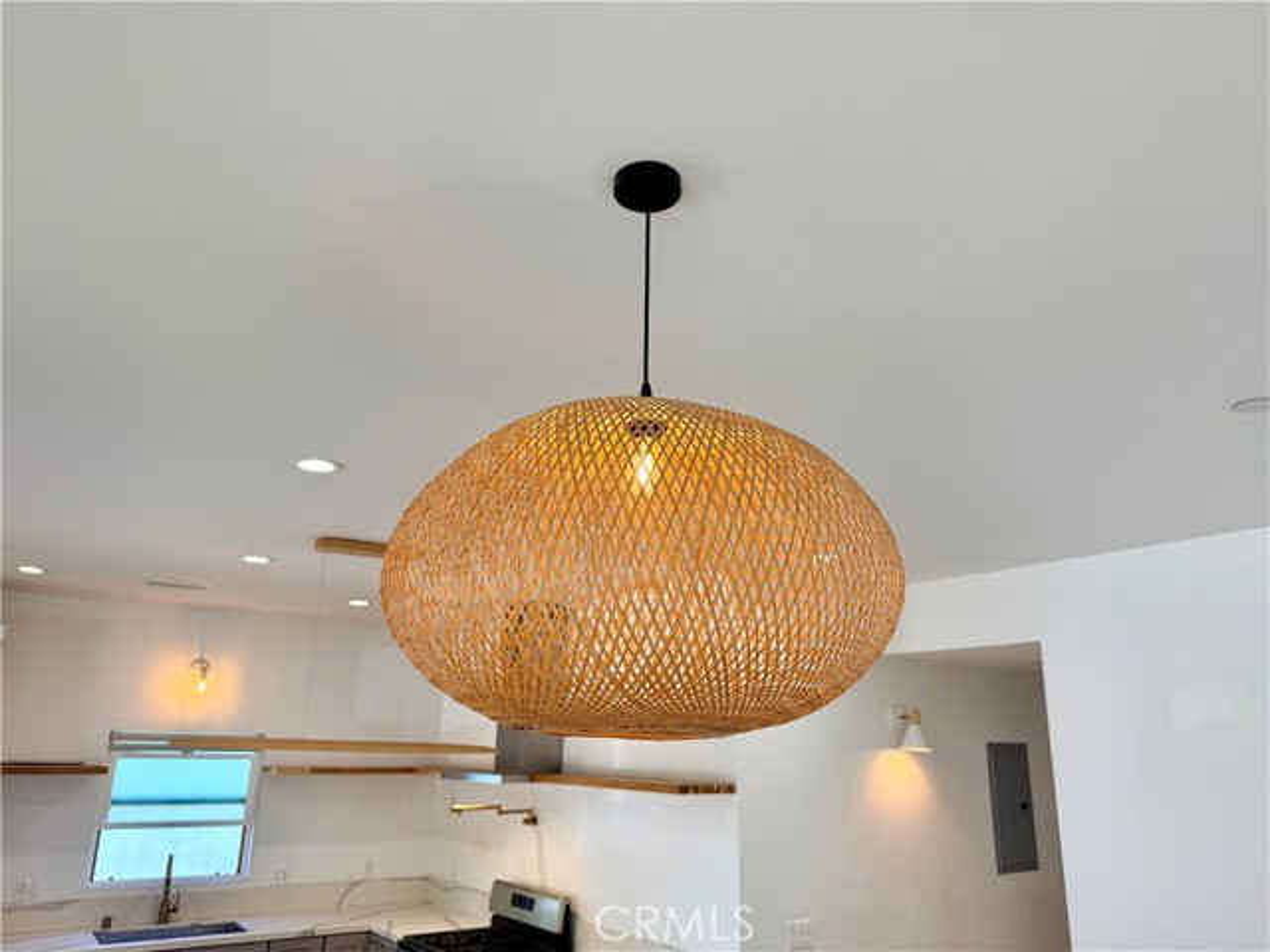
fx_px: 881
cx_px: 635
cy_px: 476
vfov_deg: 56.8
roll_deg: -1.1
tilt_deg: +16.2
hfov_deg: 71.6
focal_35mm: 24
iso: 64
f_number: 1.78
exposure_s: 1/160
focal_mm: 6.76
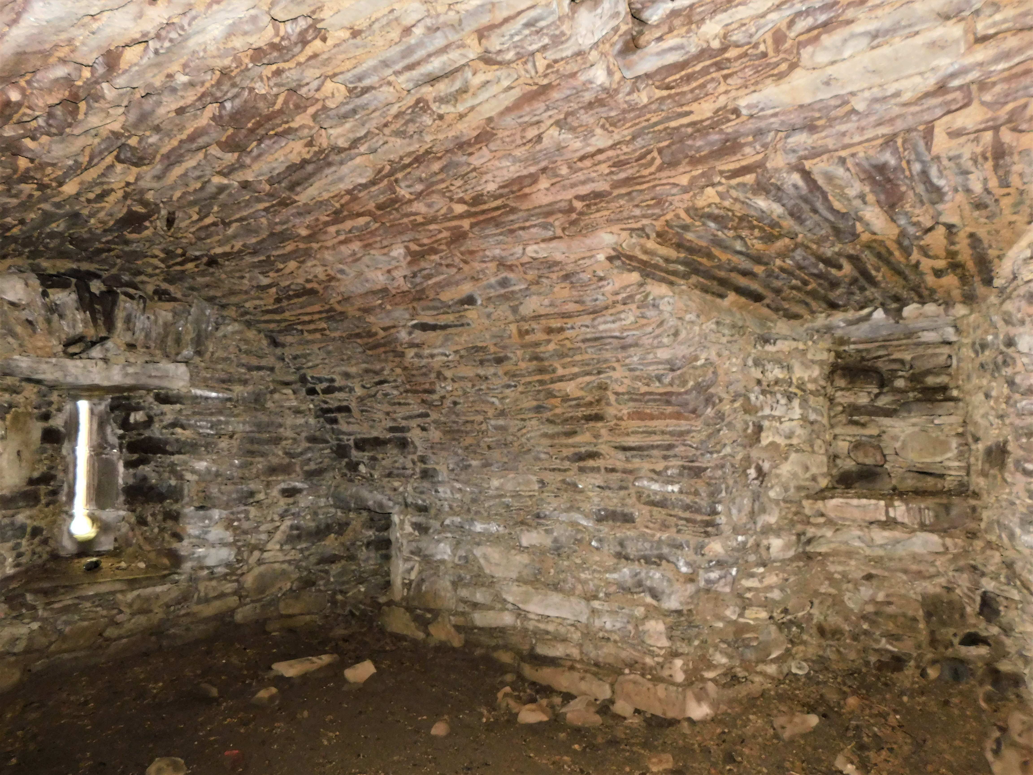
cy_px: 388
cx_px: 516
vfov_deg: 58.9
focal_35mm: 23
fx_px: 686
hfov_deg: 73.9
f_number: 3
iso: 500
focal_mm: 4
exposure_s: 1/30
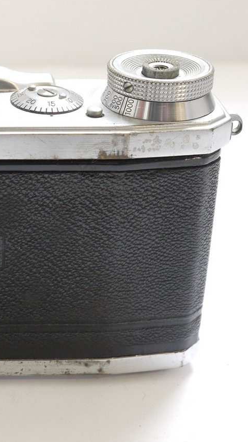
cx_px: -44
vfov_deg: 22.5
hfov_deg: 12.5
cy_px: 218
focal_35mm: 95
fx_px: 1110
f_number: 10
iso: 400
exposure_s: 1/8
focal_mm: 31
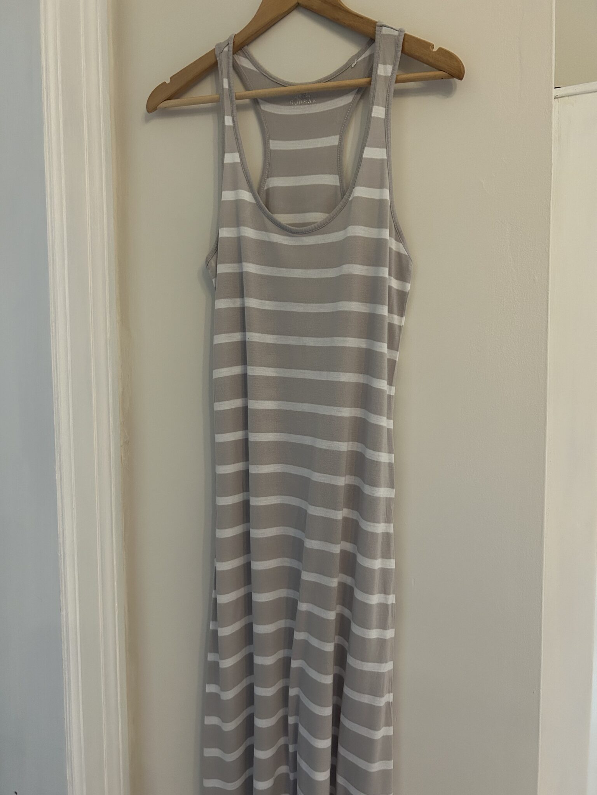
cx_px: 298
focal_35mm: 26
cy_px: 398
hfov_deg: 53.1
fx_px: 598
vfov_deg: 67.3
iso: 500
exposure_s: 1/60
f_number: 1.5
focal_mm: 5.7
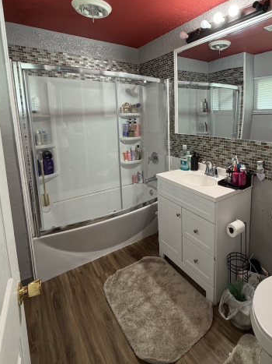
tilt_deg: -8.2
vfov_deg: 80.7
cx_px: 176
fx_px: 210
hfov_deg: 64.6
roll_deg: +1.1
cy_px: 144
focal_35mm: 20
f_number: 2.2
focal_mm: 2.22
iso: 320
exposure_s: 1/60
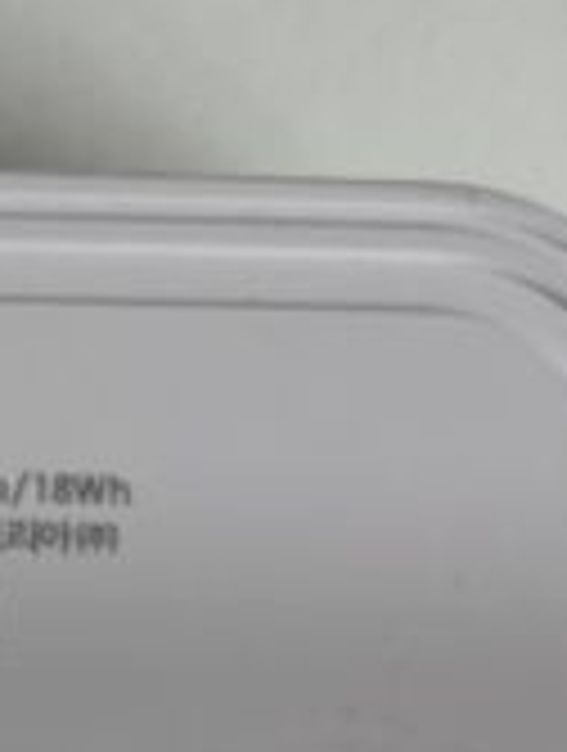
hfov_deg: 8.9
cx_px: -518
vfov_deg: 11.8
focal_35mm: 159
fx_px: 3459
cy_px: 1139
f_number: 1.6
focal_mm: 5.96
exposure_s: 1/121
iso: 40
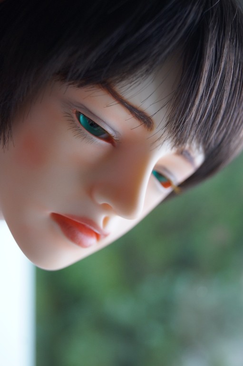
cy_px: 183
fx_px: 532
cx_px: 122
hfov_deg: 25.7
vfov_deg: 37.9
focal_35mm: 52
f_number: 5
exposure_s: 1/160
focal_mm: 35
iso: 640
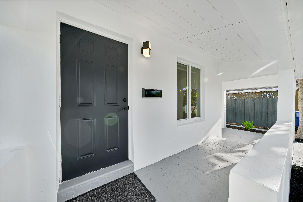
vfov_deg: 90.0
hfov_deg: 112.6
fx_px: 101
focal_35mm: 12
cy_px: 101
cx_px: 152
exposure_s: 1/15
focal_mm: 12
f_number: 16
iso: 100
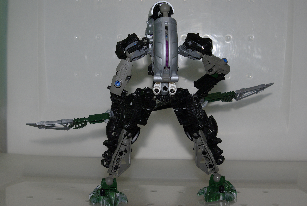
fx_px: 448
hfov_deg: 37.8
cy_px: 103
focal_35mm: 52
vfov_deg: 25.8
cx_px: 154
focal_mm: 35
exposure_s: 1/45
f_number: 8
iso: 400
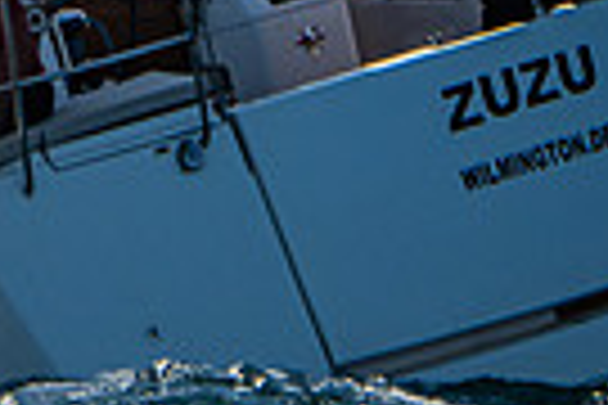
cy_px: 371
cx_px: -1090
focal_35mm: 2557
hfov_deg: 0.8
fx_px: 43182
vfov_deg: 0.5
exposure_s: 1/1000
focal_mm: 310
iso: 100
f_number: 5.6
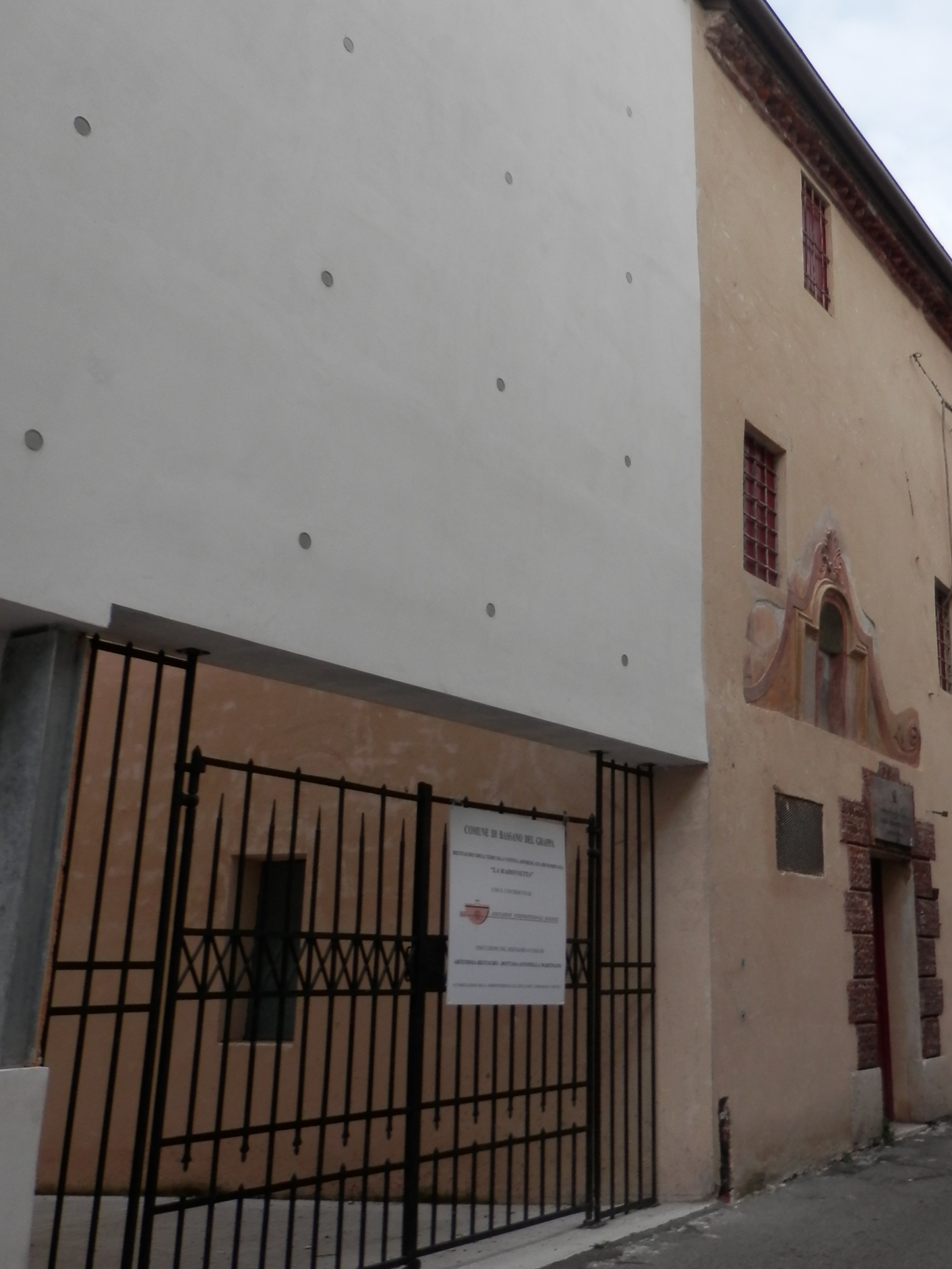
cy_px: 576
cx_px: 646
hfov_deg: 41.2
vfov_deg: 53.9
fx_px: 1246
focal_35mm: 34
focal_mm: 4.5
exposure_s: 1/400
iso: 80
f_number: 3
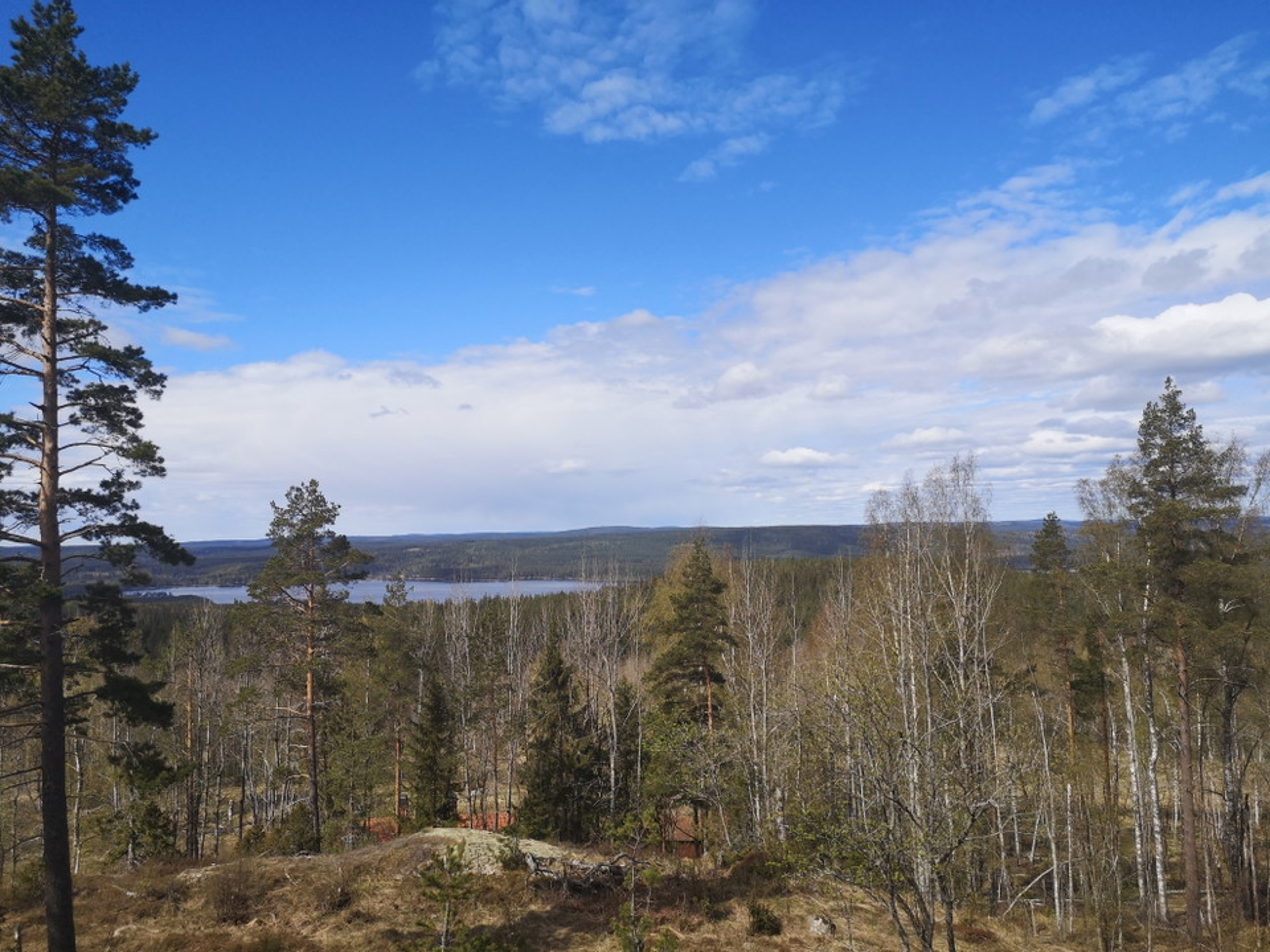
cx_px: 635
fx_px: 991
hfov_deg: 65.3
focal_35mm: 27
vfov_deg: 51.4
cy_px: 476
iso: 50
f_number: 1.8
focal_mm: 3.95
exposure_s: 1/3236
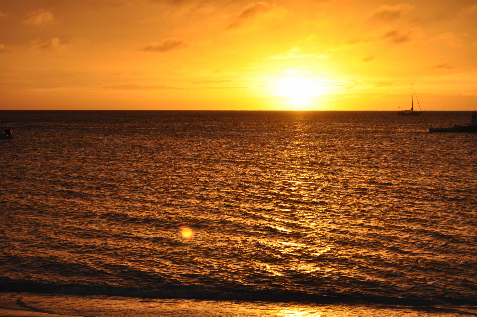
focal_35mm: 82
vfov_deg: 16.5
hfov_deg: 24.6
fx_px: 1092
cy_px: 158
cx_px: 238
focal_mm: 55
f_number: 7.1
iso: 200
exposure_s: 1/200
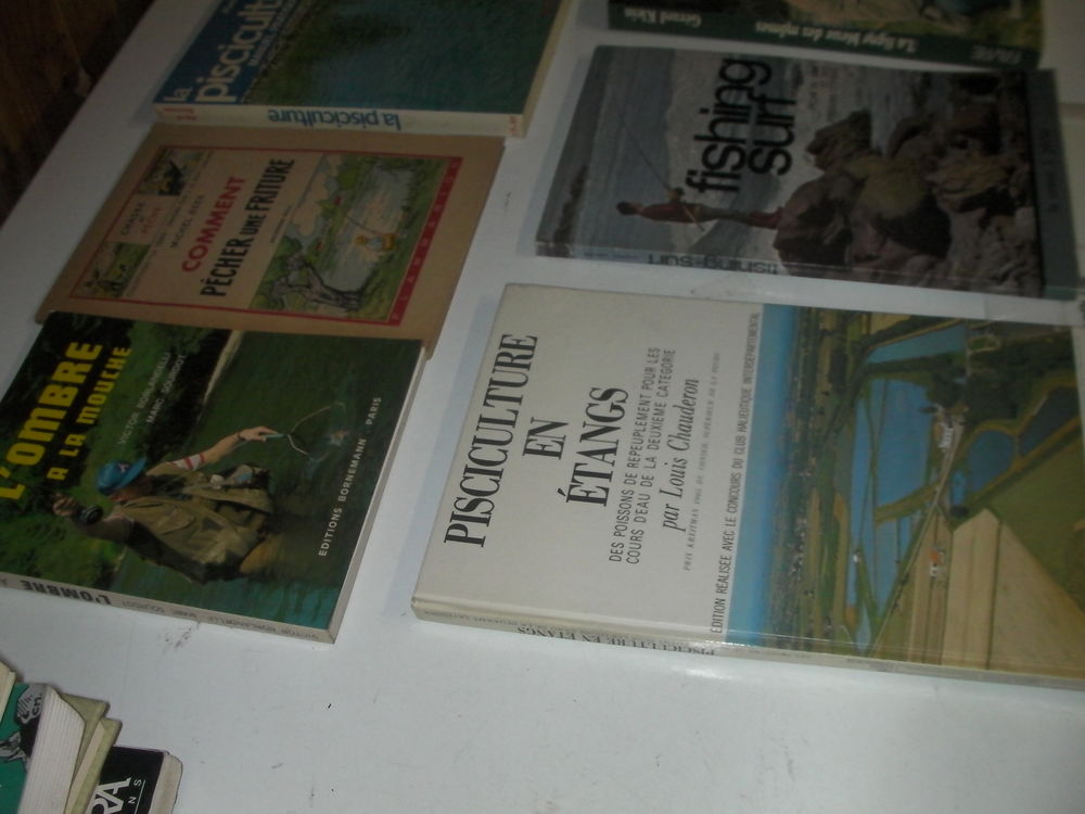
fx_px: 1191
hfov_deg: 49.0
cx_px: 542
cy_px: 407
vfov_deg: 37.7
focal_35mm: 38
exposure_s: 1/30
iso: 200
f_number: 5.6
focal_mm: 6.3
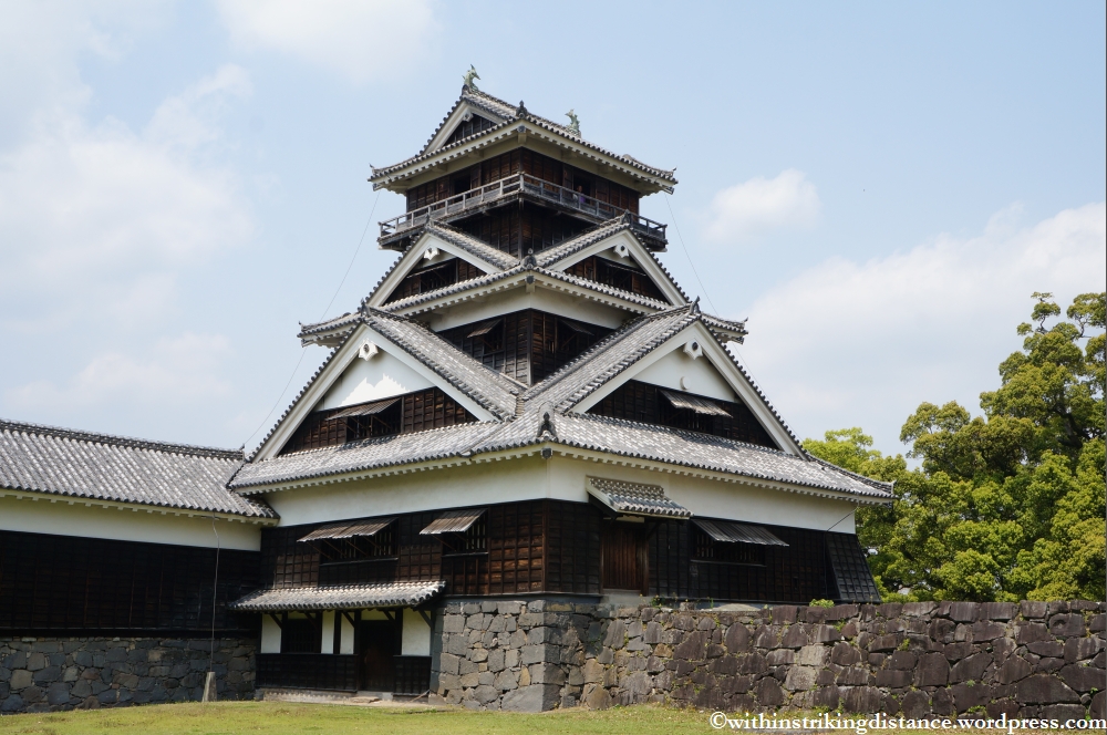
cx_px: 554
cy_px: 368
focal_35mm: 38
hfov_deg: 51.3
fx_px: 1152
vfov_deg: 35.4
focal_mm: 25
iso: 200
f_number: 13
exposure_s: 1/250
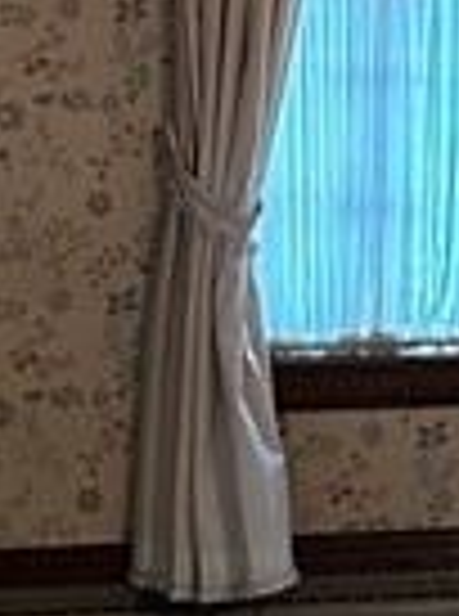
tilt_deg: +2.8
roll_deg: -1.0
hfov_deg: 8.1
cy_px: -369
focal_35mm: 180
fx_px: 3197
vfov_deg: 10.5
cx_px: 608
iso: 640
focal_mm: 6.86
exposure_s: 1/60
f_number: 1.78
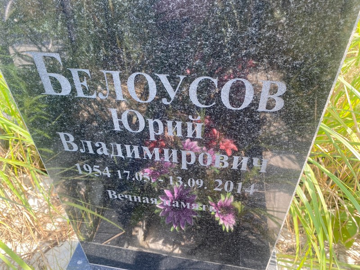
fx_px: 270
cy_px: 135
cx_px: 180
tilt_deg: -42.0
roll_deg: +2.3
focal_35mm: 26
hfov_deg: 67.3
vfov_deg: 53.1
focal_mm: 4.25
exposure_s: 1/203
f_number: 1.8
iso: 32
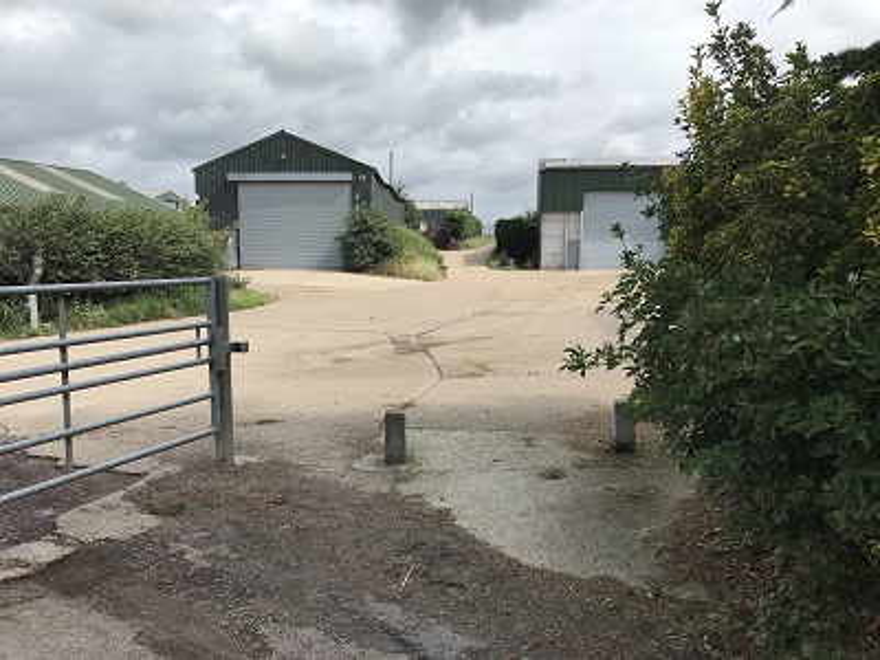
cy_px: 330
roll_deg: -0.9
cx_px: 440
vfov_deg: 49.7
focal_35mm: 28
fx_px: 712
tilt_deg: -5.1
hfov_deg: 63.4
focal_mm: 3.99
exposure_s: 1/2591
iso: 20
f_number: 1.8
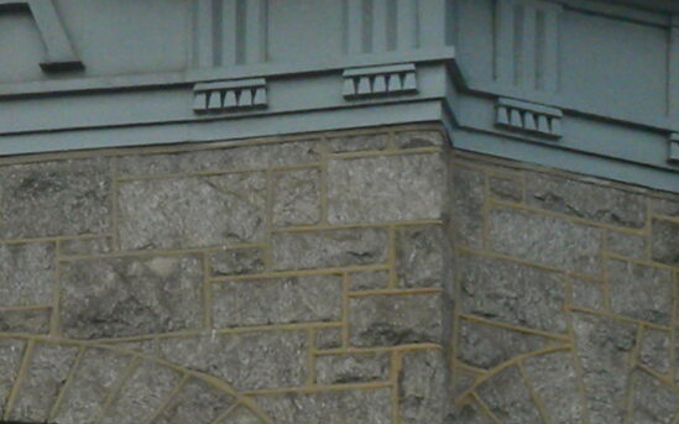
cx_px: -336
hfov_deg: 3.6
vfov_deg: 2.2
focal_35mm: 588
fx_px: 10880
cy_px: 260
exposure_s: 1/371
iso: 64
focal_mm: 21
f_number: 5.1
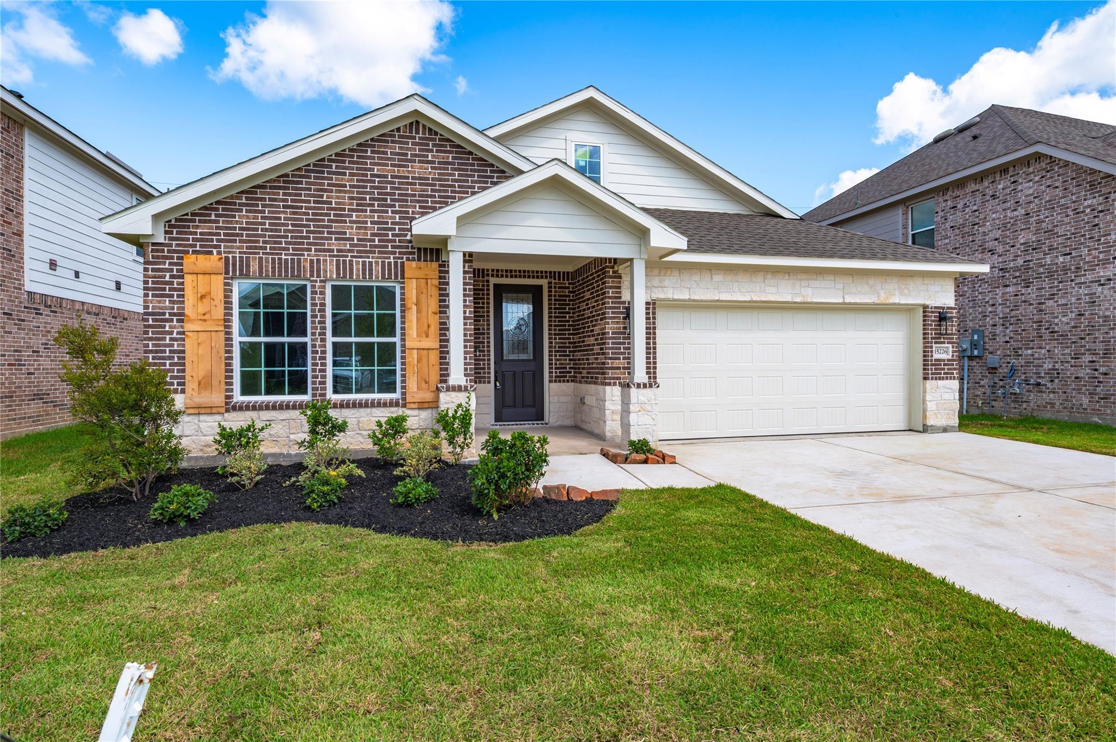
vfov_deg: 64.5
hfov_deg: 87.0
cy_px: 371
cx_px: 558
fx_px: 589
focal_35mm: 19
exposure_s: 1/100
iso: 125
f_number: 13
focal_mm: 19
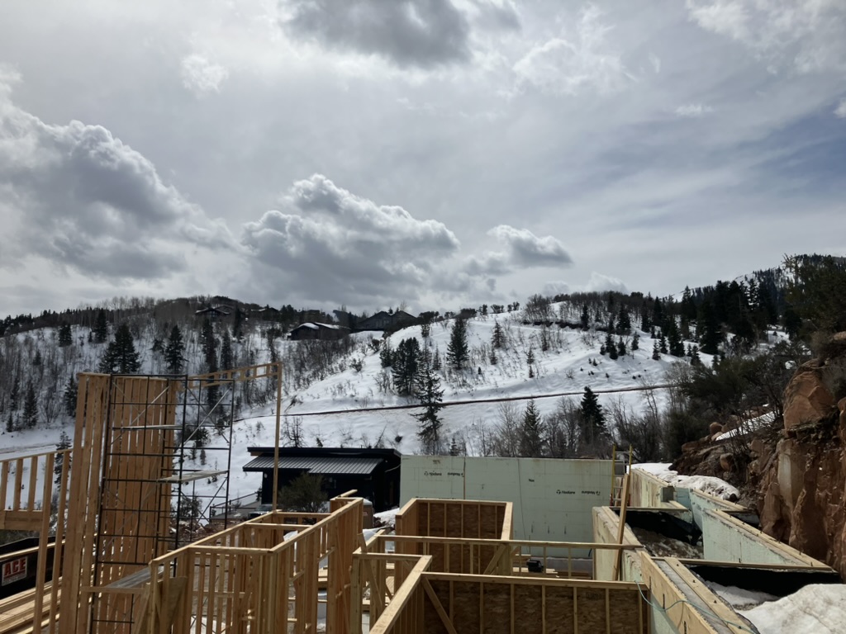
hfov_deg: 63.4
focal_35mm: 28
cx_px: 423
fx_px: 684
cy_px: 317
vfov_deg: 49.7
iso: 32
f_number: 1.8
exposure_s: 1/8130
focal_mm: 3.99
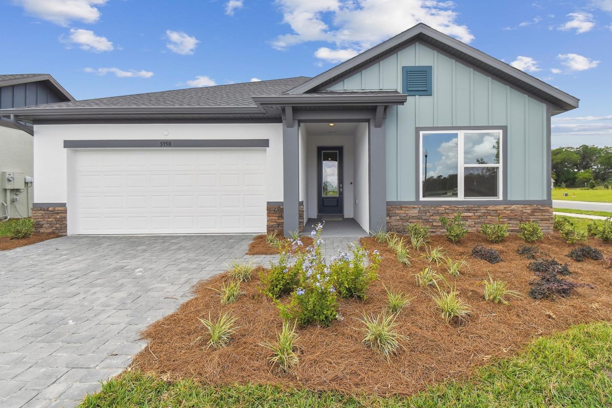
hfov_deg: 96.7
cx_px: 321
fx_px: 272
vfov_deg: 73.7
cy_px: 205
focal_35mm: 16
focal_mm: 10
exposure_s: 1/640
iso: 100
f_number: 7.1
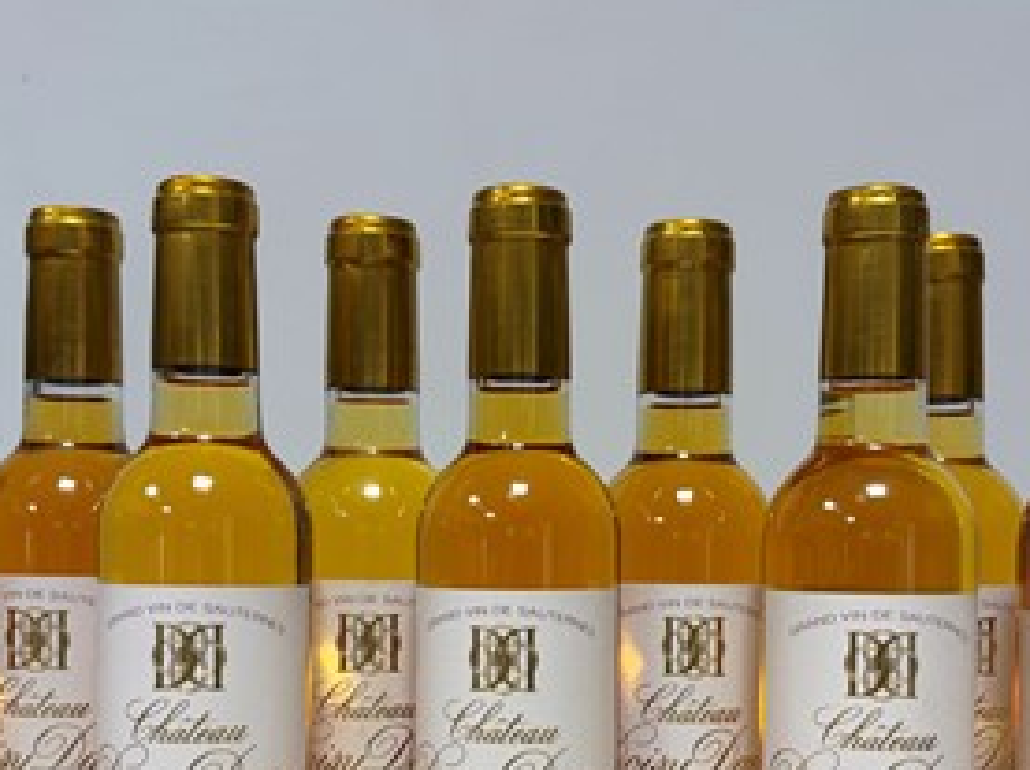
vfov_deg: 30.2
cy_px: 590
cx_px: 535
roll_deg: +0.4
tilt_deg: -1.8
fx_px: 1397
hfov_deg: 40.5
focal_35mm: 47
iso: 125
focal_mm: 5.96
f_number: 1.6
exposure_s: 1/100
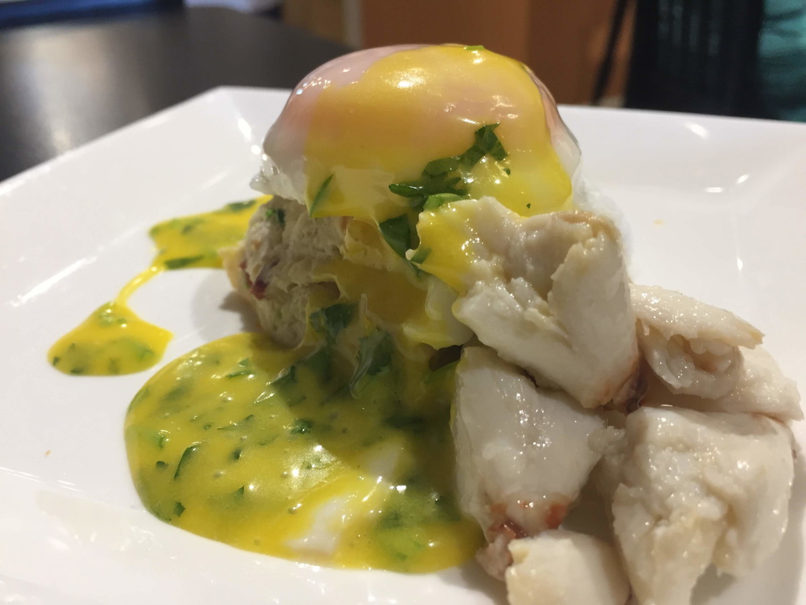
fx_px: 675
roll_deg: +0.3
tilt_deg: -30.4
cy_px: 302
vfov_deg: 48.2
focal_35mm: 29
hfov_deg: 61.7
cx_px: 403
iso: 32
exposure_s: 1/30
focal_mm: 4.15
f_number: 2.2
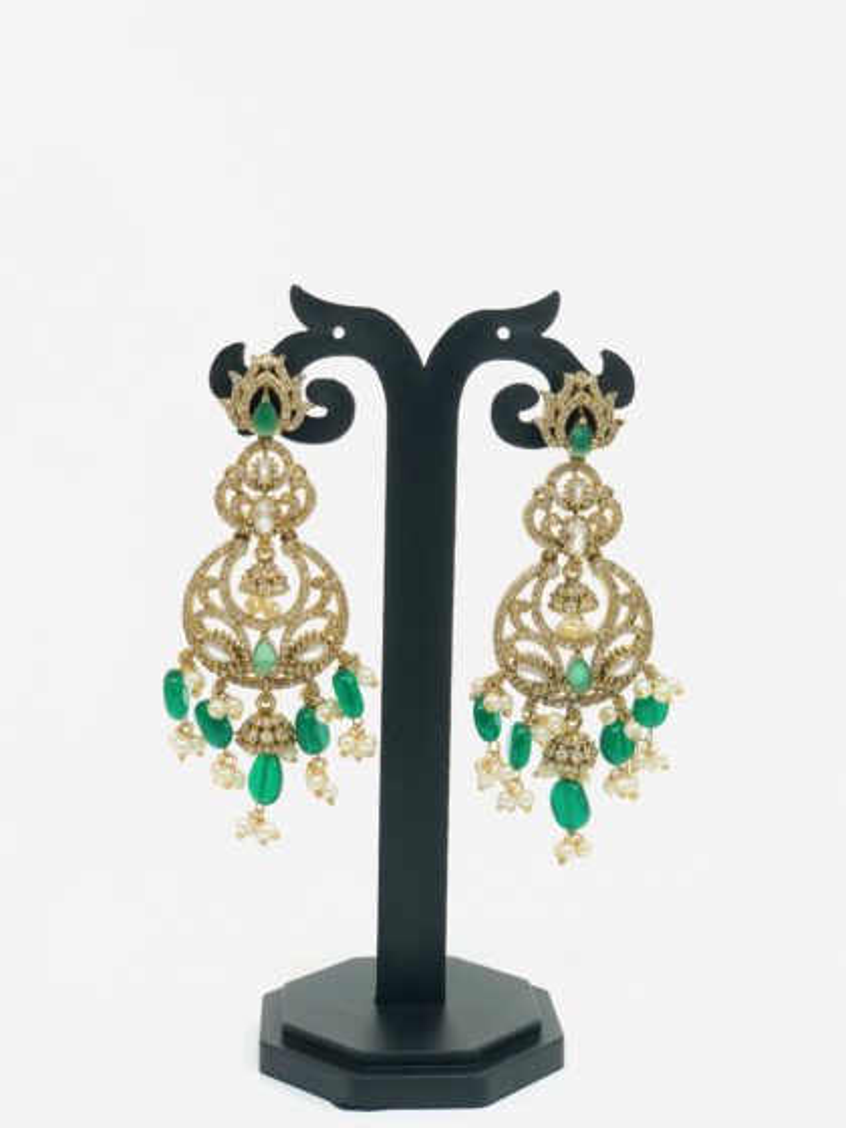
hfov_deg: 28.0
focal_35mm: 52
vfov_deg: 36.8
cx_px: 423
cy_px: 564
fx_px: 1694
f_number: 2.4
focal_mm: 6
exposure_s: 1/100
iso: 16
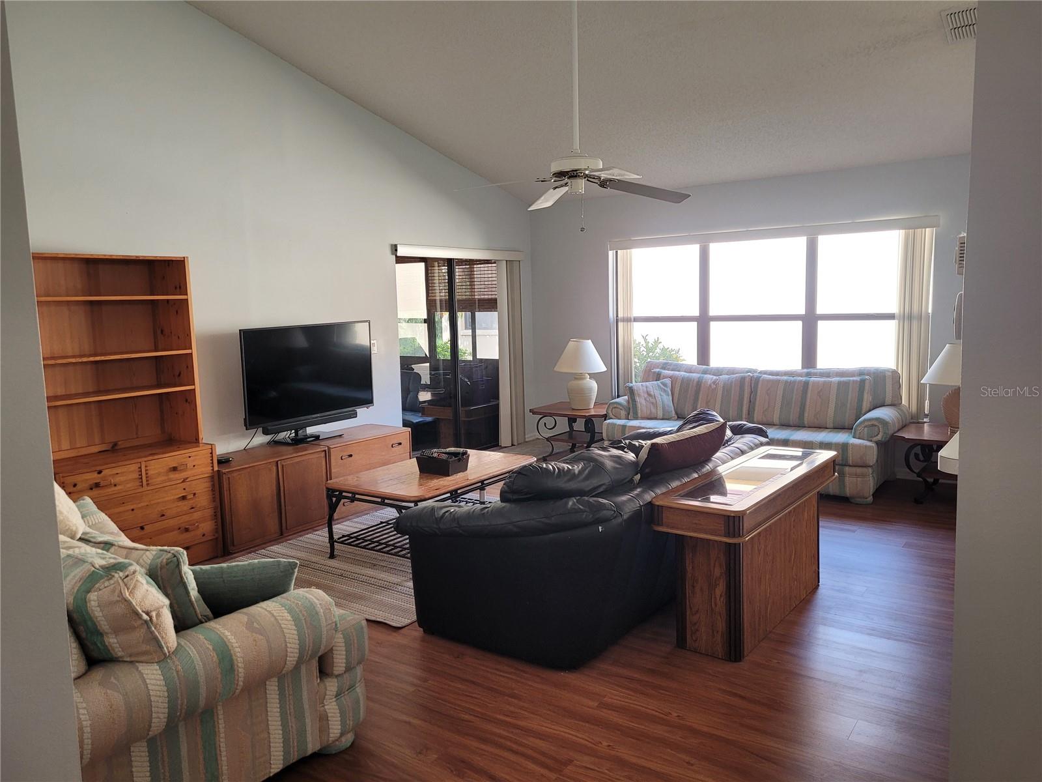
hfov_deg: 67.3
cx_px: 521
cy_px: 391
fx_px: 783
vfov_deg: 53.1
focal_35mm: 26
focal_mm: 5.4
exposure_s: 1/120
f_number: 1.8
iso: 125
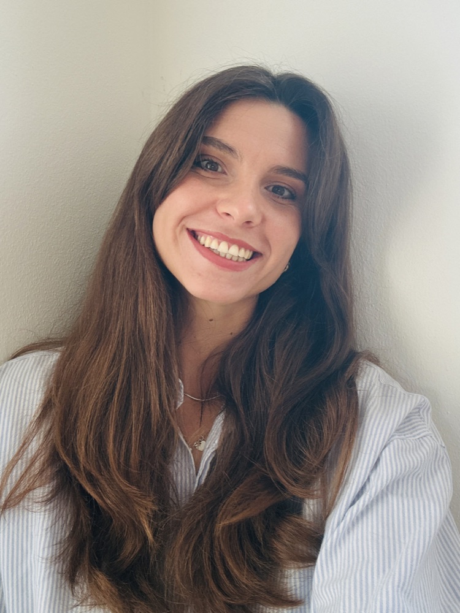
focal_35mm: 23
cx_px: 230
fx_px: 408
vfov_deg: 73.9
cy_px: 306
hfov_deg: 58.9
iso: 80
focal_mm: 2.69
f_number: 1.9
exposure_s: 1/117
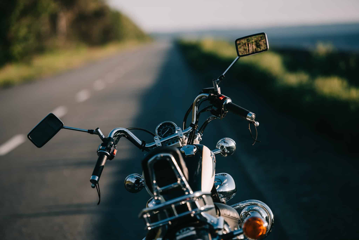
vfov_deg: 8.3
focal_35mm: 165
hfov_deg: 12.4
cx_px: 180
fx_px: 1646
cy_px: 120
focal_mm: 165
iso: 160
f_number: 3.2
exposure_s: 1/1000
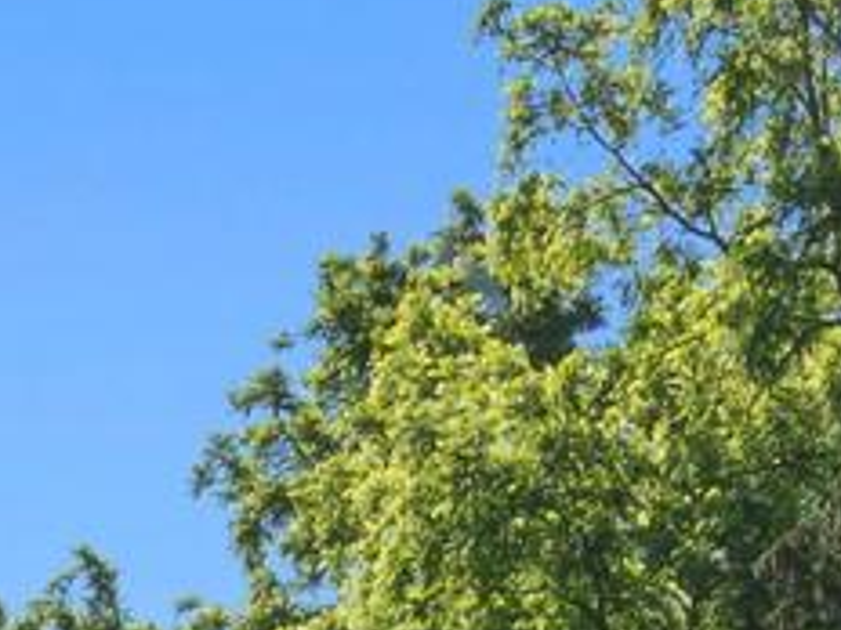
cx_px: -69
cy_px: 1702
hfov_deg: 17.9
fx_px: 2575
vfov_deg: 10.9
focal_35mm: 106
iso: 320
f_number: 9
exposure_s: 1/200
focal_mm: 17
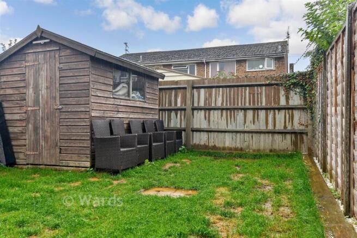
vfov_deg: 43.6
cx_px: 178
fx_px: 298
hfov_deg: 61.9
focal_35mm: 30
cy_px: 119
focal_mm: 20
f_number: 8
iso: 160
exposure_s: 1/40
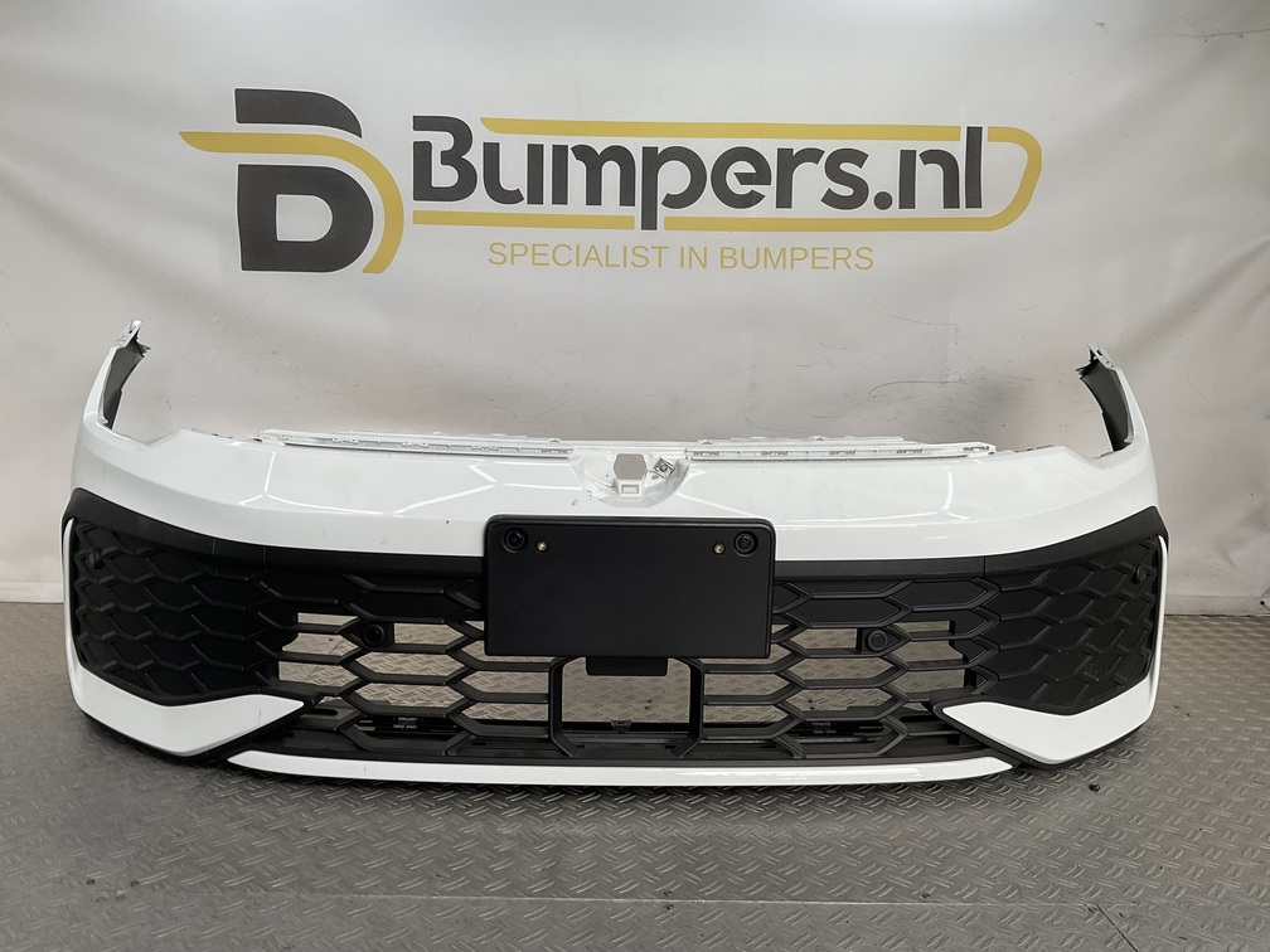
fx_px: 1064
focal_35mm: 29
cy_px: 476
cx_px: 635
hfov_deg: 61.7
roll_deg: -2.2
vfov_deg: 48.2
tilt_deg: -7.2
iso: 16
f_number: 1.8
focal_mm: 3
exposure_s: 1/397
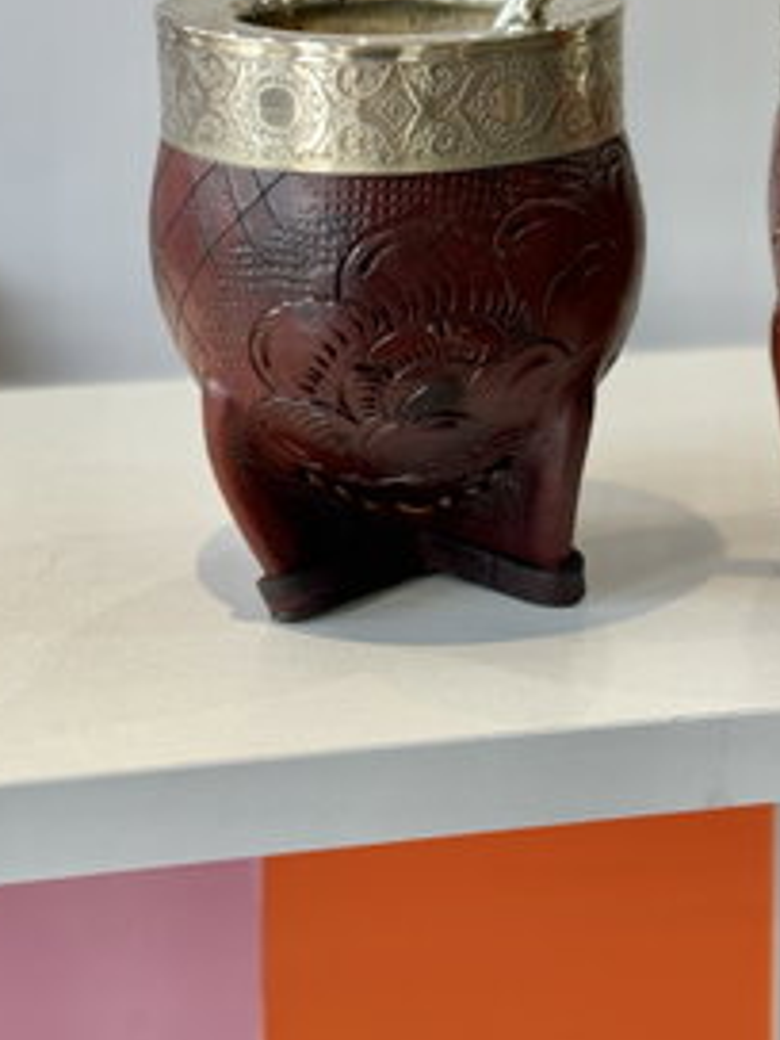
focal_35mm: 94
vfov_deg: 20.5
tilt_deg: -7.6
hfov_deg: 15.5
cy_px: 132
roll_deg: -0.8
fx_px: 2824
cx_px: 707
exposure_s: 1/121
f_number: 1.78
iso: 80
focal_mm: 6.76
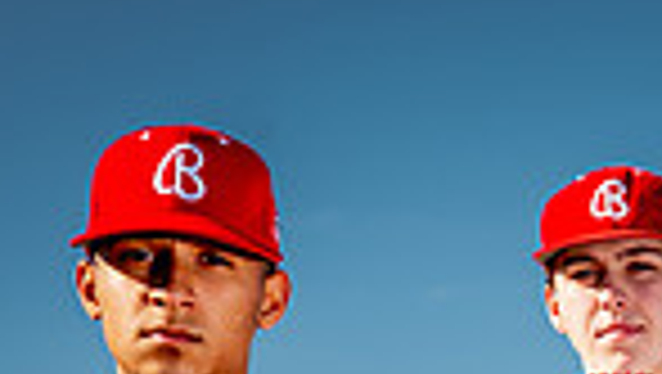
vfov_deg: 6.2
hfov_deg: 11.5
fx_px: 3268
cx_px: 617
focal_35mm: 186
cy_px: 928
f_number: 6.3
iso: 100
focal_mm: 58
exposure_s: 1/250
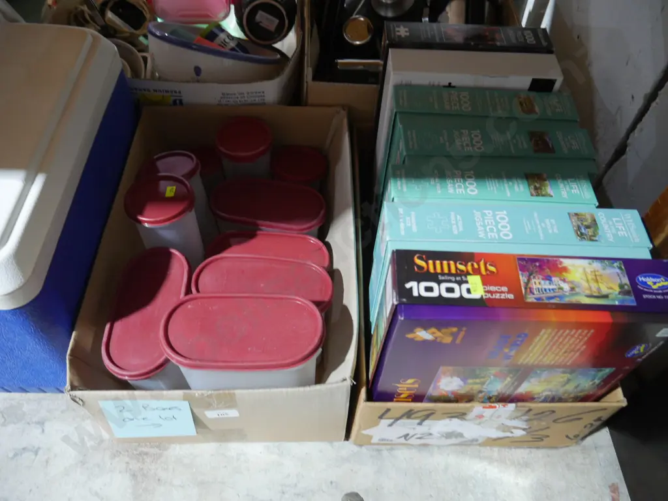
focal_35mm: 28
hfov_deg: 63.4
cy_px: 250
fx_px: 540
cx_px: 334
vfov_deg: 49.7
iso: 2000
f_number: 3.5
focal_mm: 14
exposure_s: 1/60
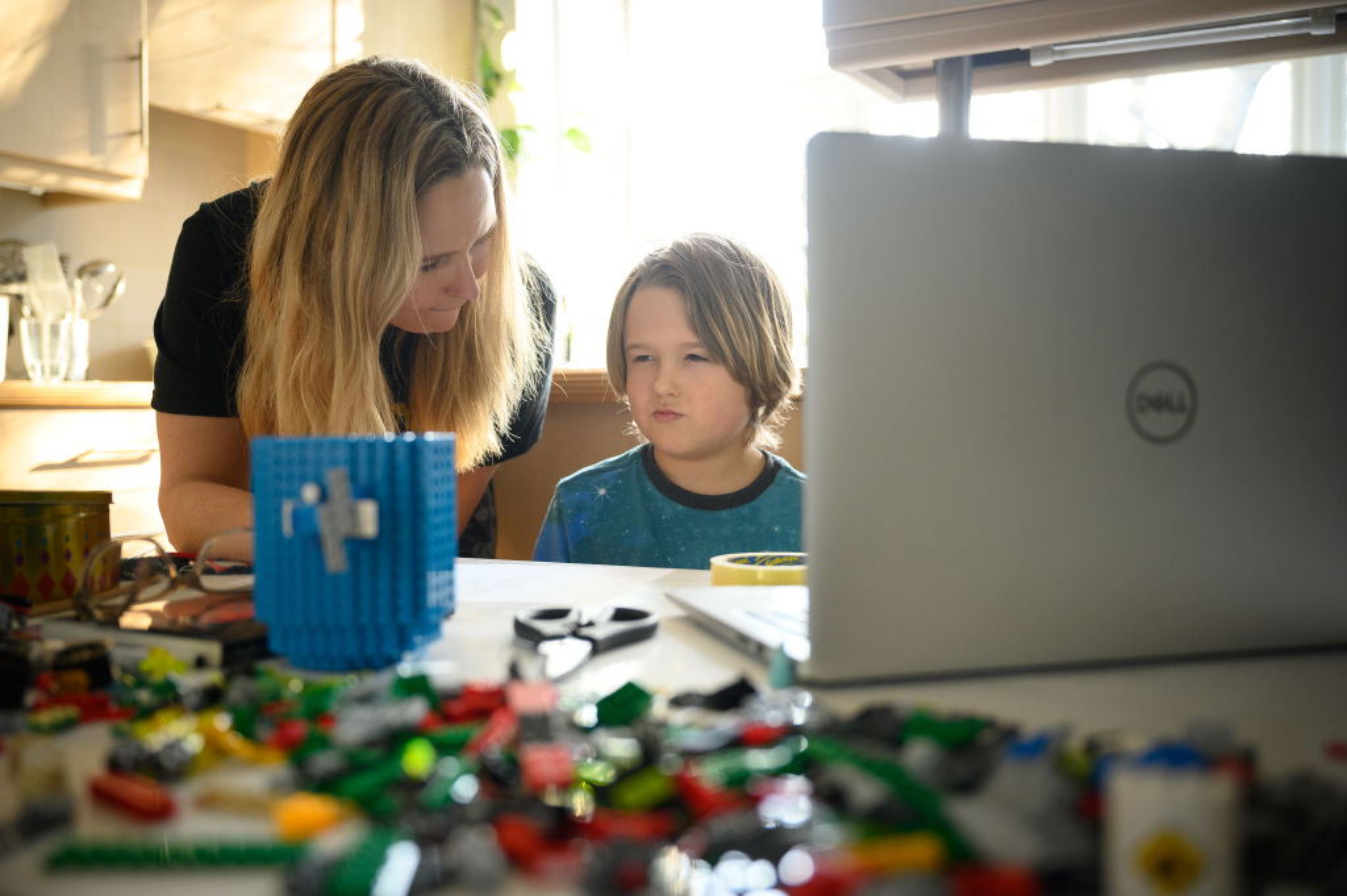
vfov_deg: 38.3
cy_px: 448
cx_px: 674
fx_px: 1290
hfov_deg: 55.1
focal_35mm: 34
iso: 2000
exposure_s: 1/125
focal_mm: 34.5
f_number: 2.8
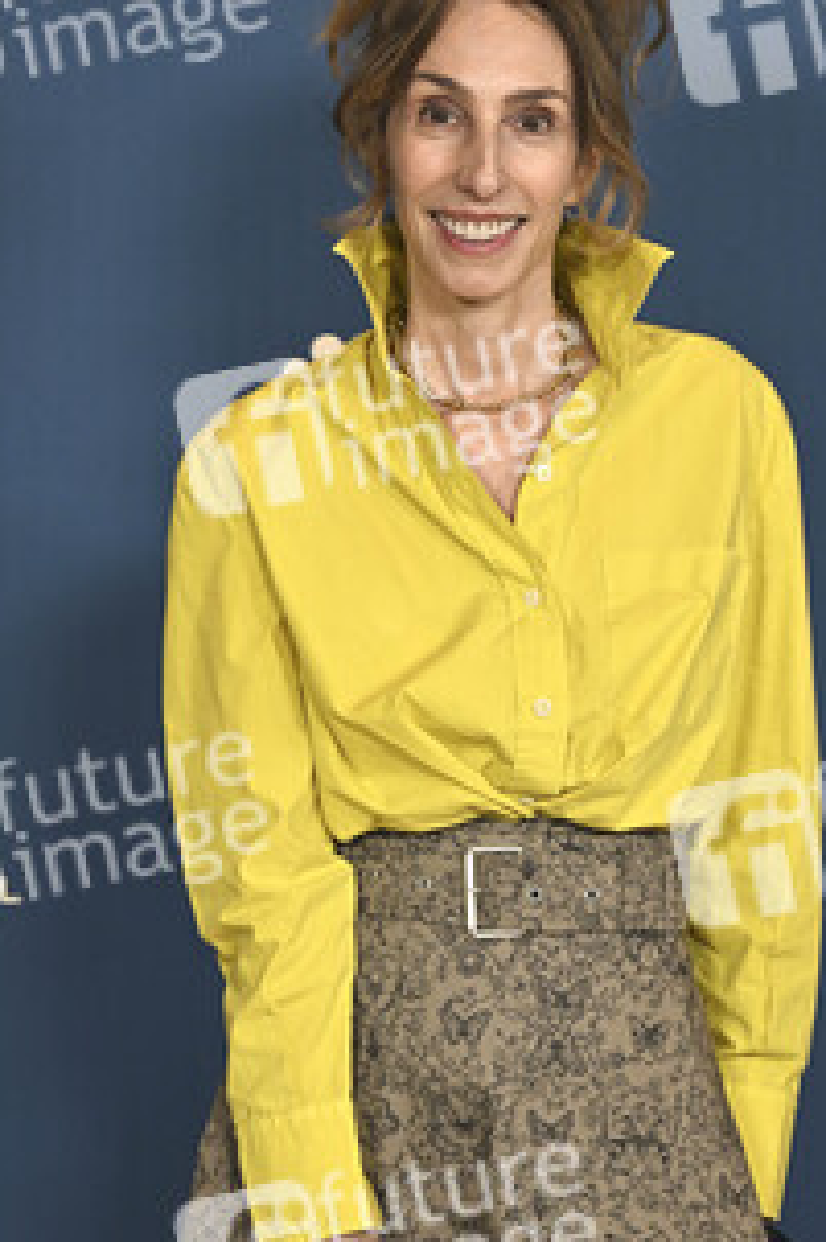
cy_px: 625
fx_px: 3376
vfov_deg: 20.8
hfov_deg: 13.9
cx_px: 505
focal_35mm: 98
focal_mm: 74
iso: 2000
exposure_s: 1/320
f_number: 5.6
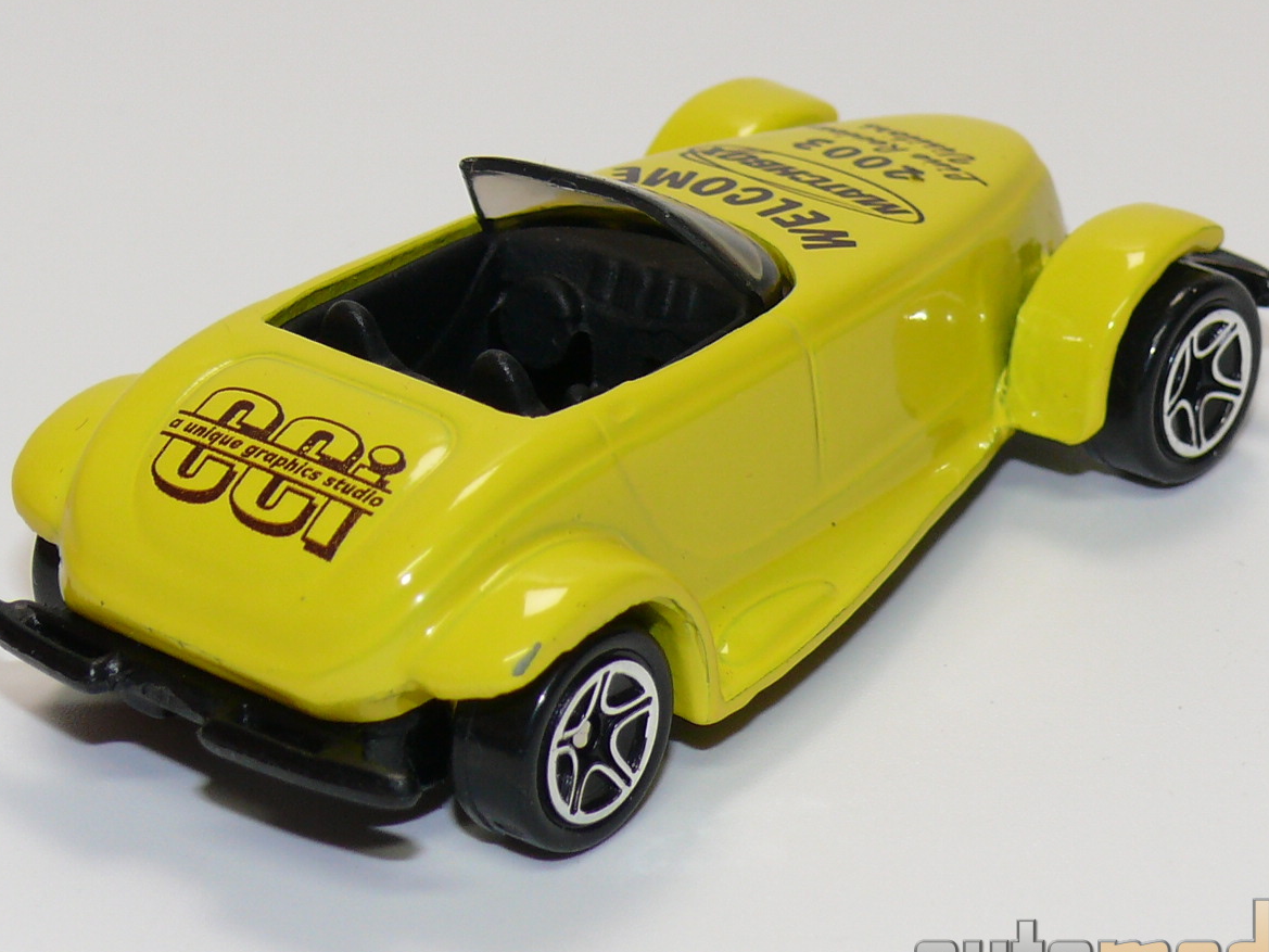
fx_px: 5169
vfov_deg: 10.5
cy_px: 412
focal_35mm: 141
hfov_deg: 14.0
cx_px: 663
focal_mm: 13.6
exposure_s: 1/30
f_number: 4
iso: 100
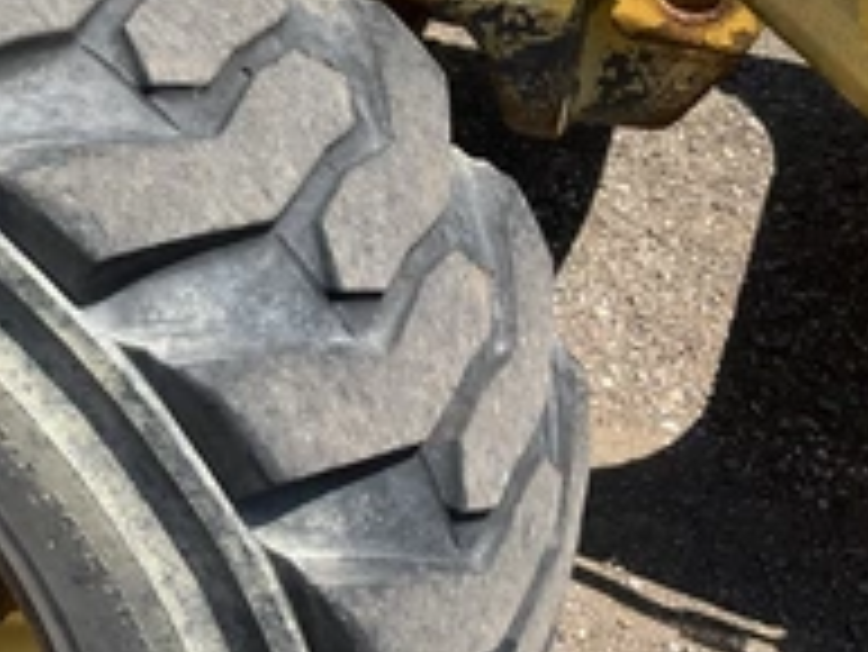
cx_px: 67
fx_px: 1505
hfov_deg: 30.6
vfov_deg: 24.2
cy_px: 184
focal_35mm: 60
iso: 25
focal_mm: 3
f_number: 1.8
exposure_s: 1/944
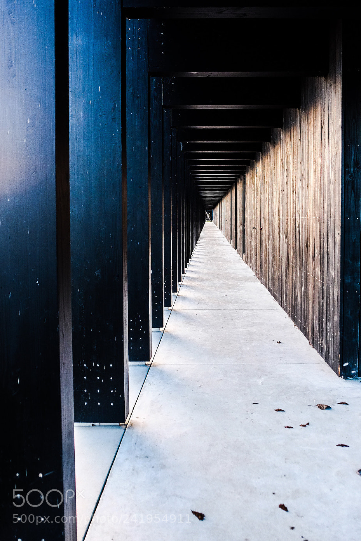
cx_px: 196
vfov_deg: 60.1
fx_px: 466
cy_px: 239
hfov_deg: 42.3
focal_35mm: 31
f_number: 3.5
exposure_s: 1/58
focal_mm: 18
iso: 800
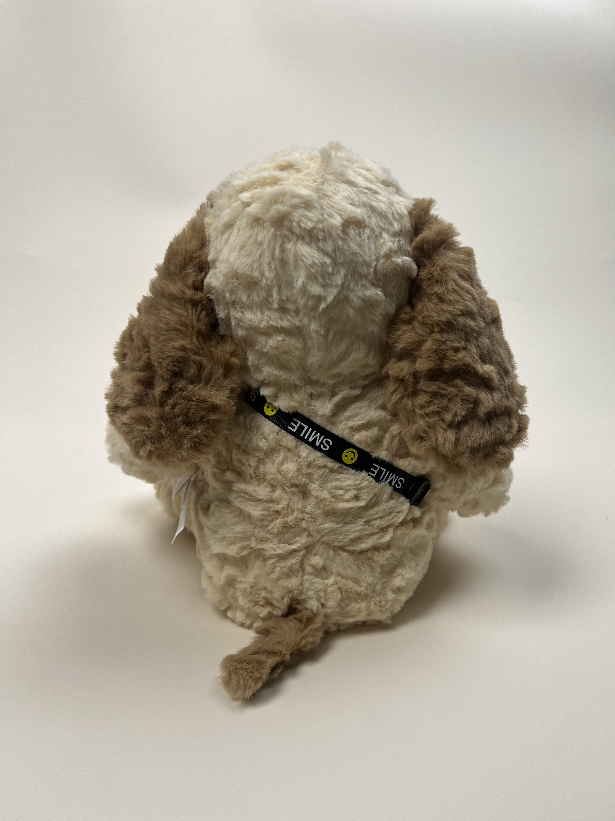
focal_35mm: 26
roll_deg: +0.1
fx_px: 616
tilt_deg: -18.9
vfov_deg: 67.3
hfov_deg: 53.1
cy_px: 410
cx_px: 308
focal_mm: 5.7
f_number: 1.5
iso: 50
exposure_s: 1/678
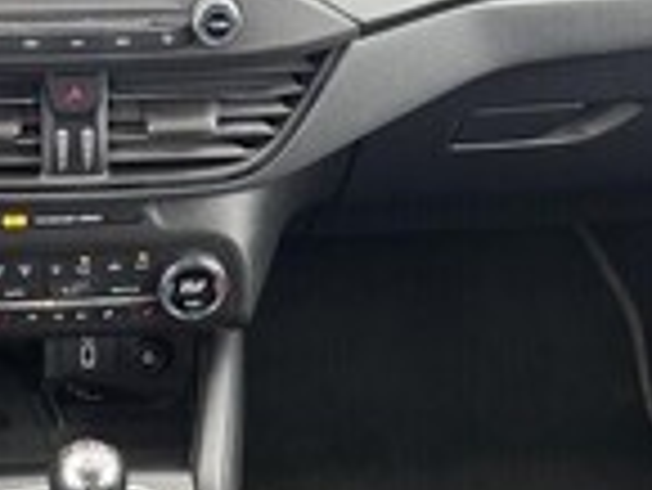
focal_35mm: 91
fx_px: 1715
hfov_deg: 21.0
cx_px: 45
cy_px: 546
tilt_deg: -45.5
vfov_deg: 15.8
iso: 400
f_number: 1.78
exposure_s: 1/50
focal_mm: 6.76
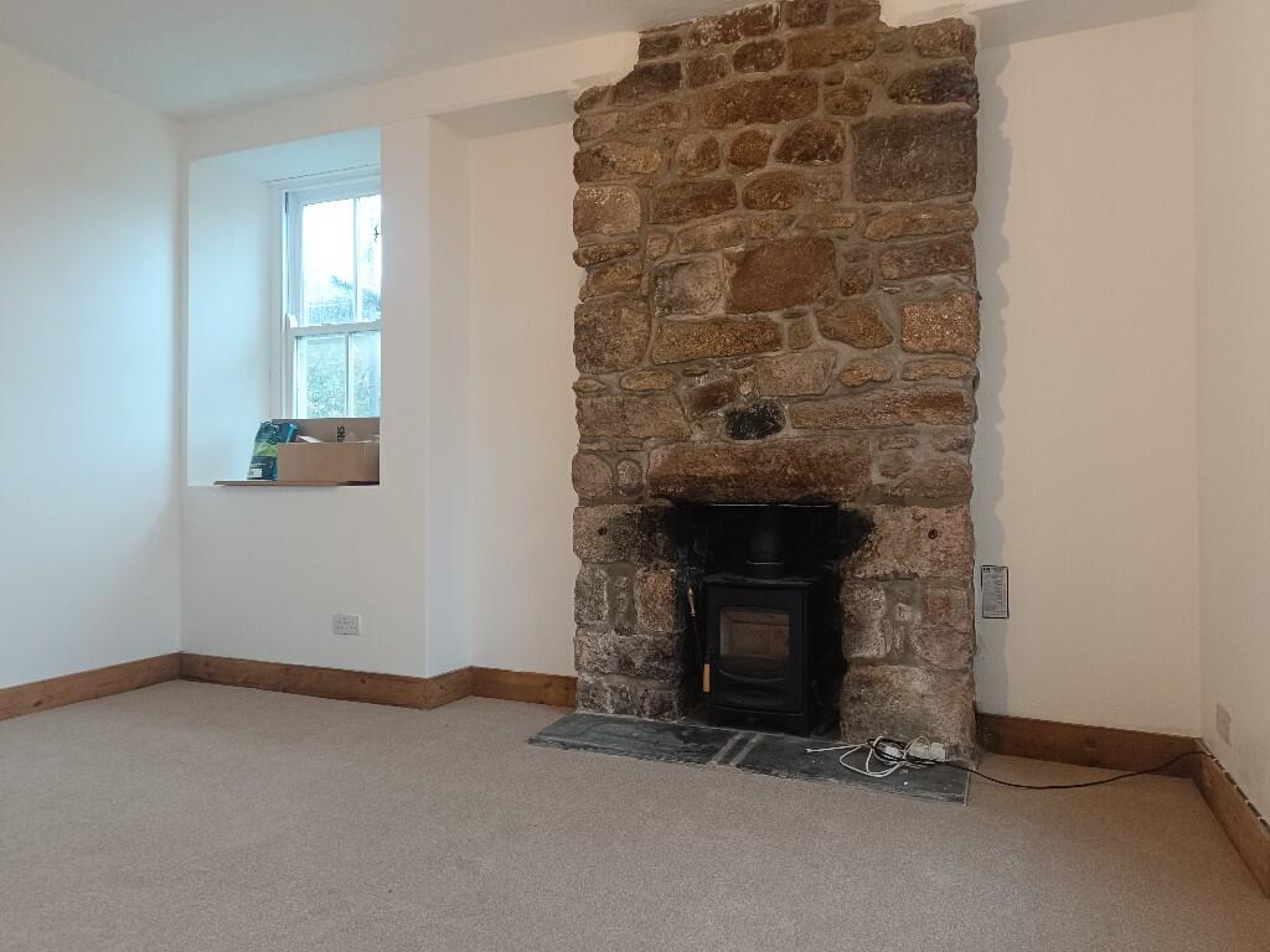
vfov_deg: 56.8
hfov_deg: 71.6
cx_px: 635
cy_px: 476
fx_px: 881
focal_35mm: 24
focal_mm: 5.59
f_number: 1.88
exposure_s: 1/50.1
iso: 667
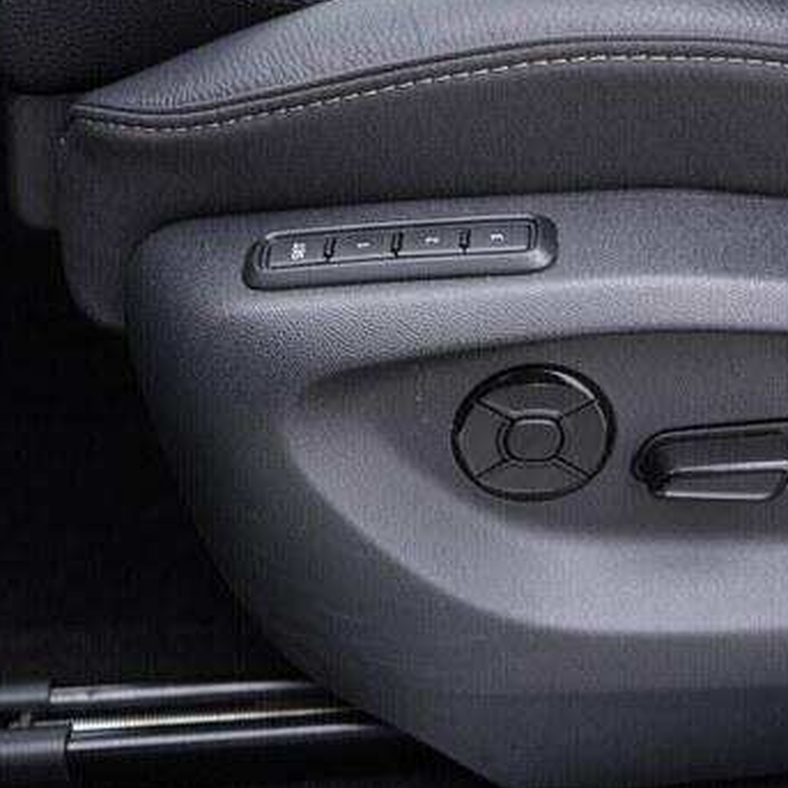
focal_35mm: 49
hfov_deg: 34.3
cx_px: 533
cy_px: 376
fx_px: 1262
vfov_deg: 34.7
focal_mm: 24
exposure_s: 1/40
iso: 200
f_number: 2.8
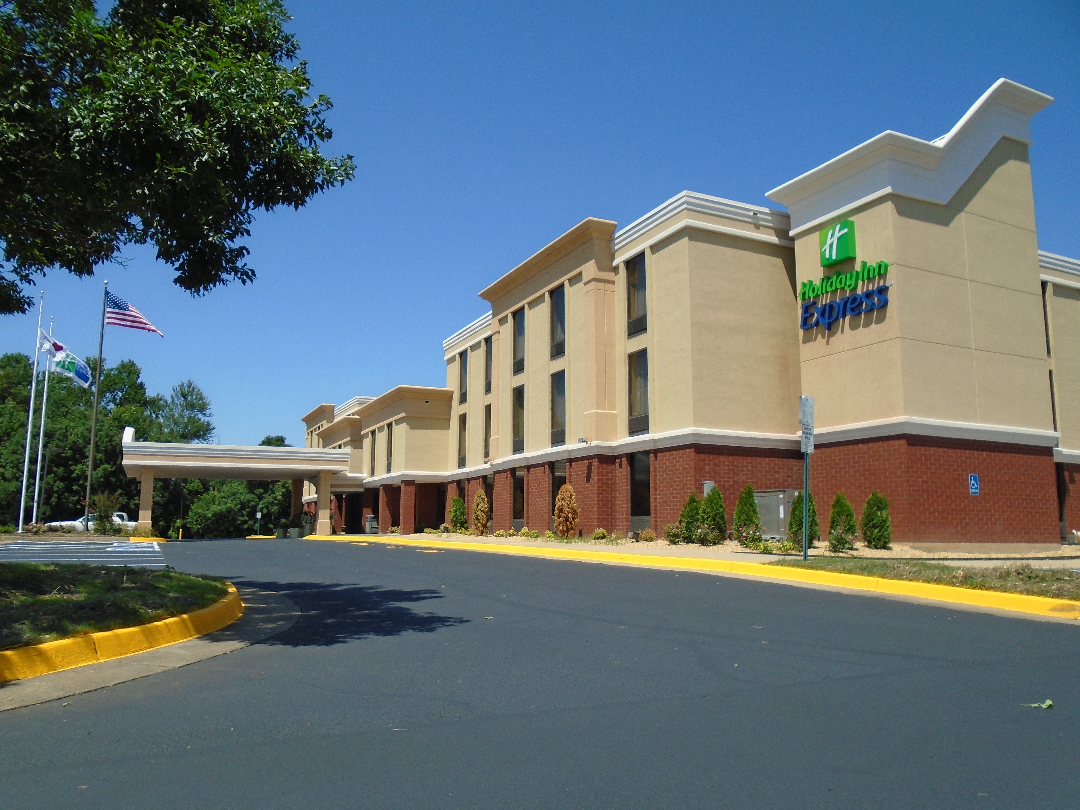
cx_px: 540
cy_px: 405
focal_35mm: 26
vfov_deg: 53.1
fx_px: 811
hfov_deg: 67.3
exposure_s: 1/200
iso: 100
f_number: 8
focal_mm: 4.6
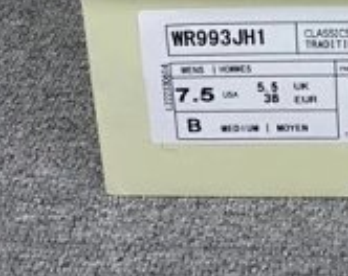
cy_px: -220
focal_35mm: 117
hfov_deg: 15.9
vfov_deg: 12.1
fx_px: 1202
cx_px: 411
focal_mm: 3.3
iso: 25
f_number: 2.4
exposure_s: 1/354
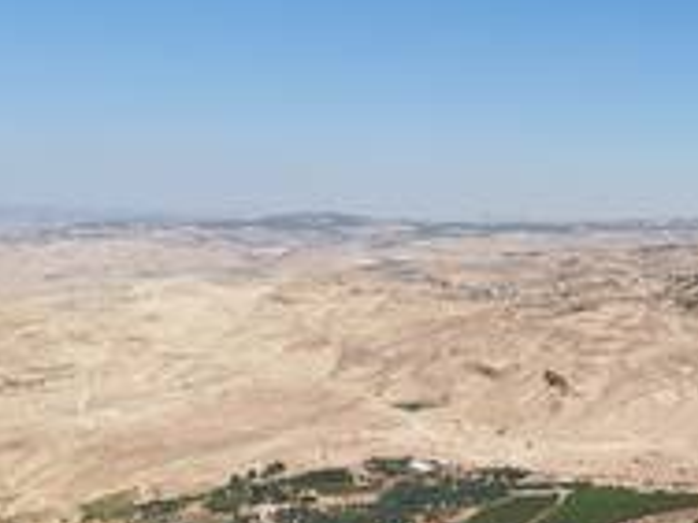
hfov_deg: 26.1
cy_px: 356
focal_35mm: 69
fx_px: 1391
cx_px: 757
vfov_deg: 21.2
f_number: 1.9
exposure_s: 1/775
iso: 50
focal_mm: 6.12
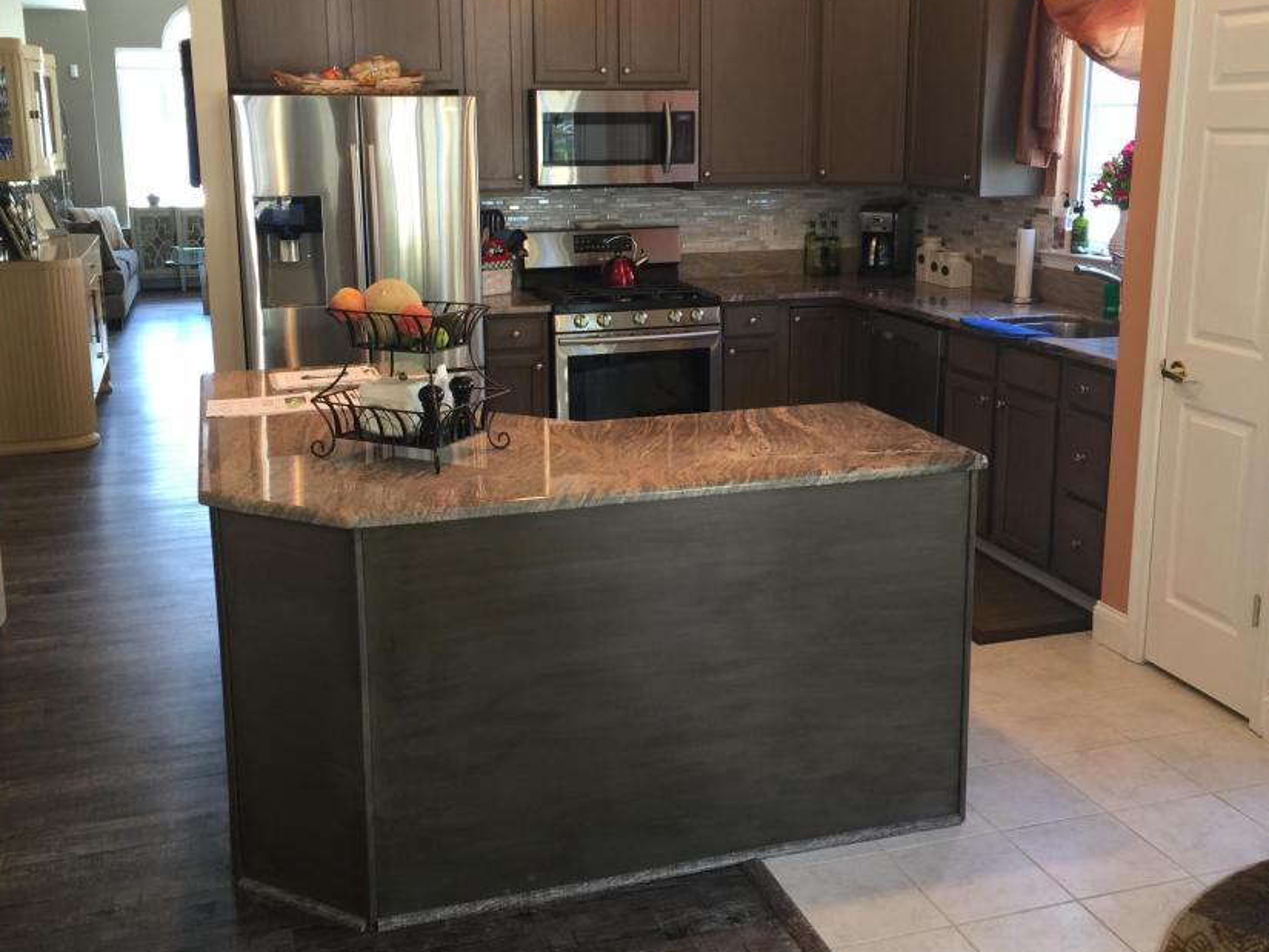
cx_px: 652
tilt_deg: -11.3
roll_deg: -0.5
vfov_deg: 39.5
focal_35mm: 36
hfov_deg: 51.3
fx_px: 1320
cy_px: 383
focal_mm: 4.15
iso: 32
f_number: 2.2
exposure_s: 1/15
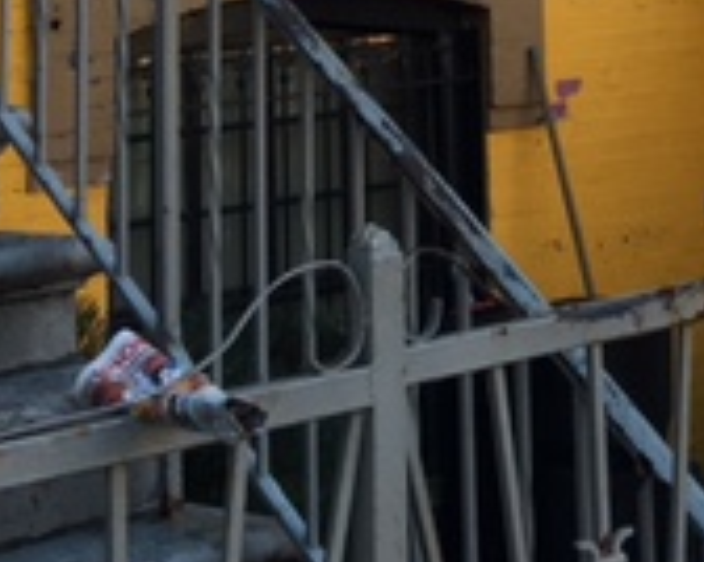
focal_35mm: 108
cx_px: 1069
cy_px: -432
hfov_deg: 16.2
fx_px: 2248
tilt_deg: +11.9
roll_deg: +4.9
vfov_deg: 13.0
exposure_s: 1/327
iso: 25
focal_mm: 4.15
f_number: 2.2
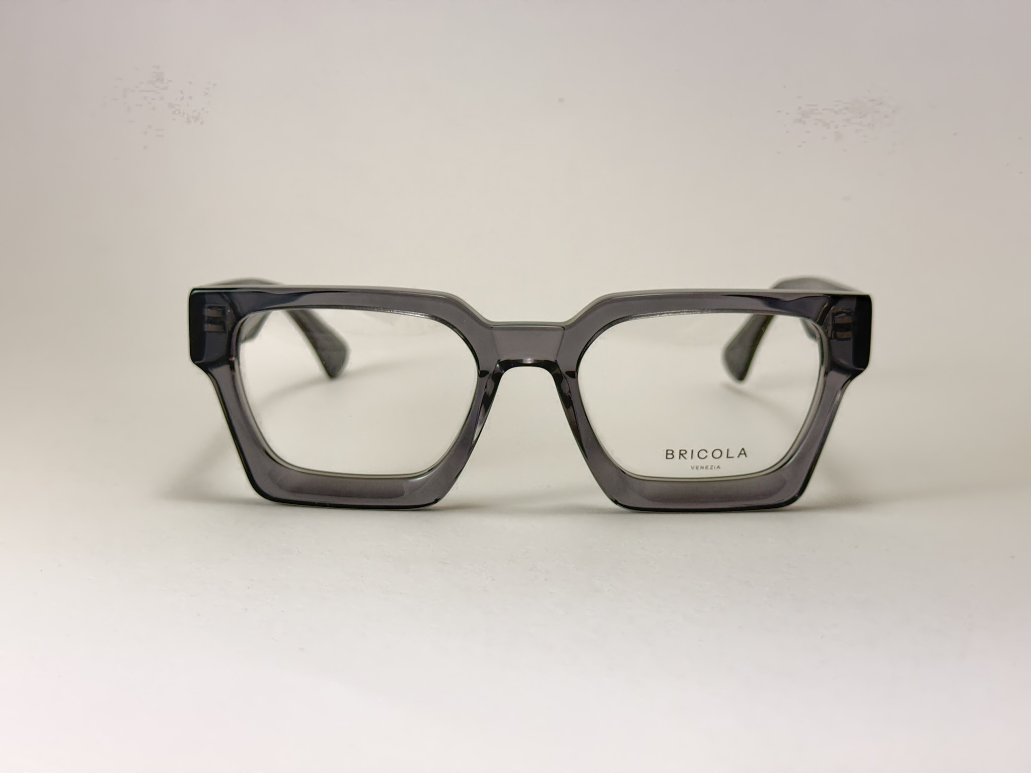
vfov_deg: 30.3
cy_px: 386
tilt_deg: -8.6
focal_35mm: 48
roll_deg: -0.8
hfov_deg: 39.7
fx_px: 1430
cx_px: 516
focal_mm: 6.76
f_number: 1.78
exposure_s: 1/100
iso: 50
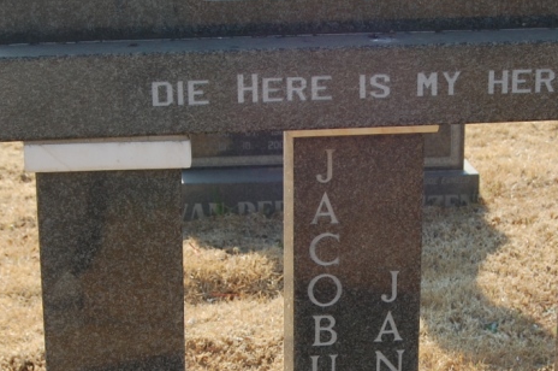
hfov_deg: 19.3
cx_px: 358
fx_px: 1641
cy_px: 326
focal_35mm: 106
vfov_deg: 12.8
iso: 200
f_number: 7.1
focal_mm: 32
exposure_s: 1/200
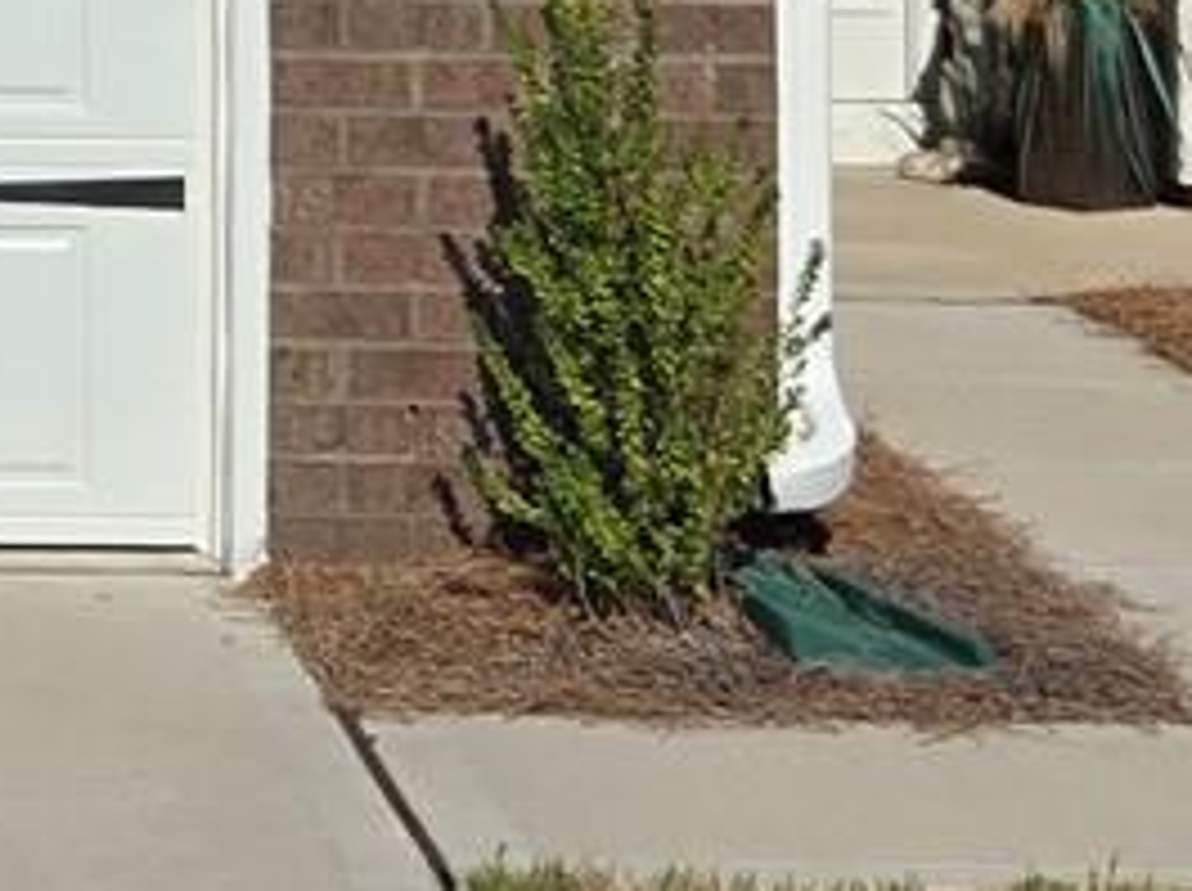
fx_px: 6121
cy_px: -747
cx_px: -499
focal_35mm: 178
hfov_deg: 10.8
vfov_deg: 8.0
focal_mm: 5.4
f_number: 1.8
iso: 25
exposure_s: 1/5002
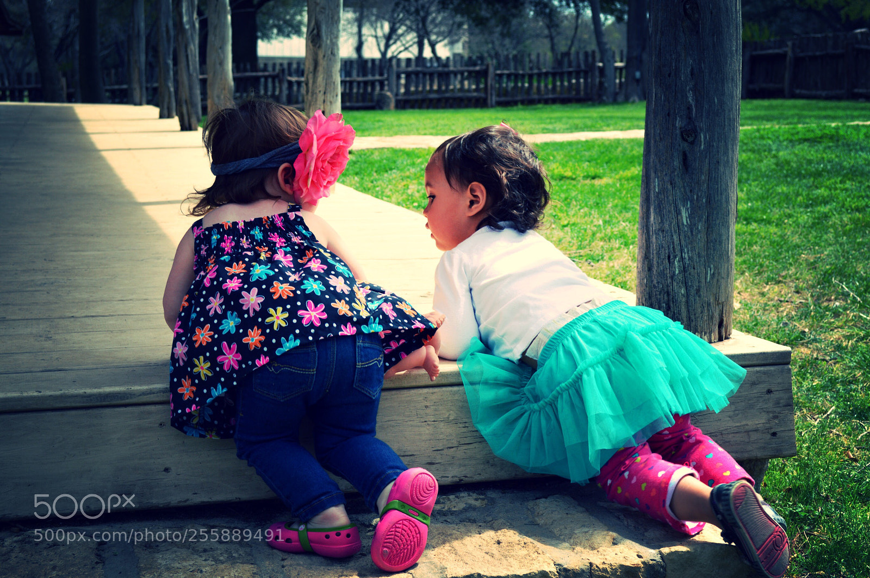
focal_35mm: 57
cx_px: 435
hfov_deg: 35.1
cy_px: 289
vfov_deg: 23.7
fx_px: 1376
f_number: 7.1
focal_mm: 38
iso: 100
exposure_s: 1/200
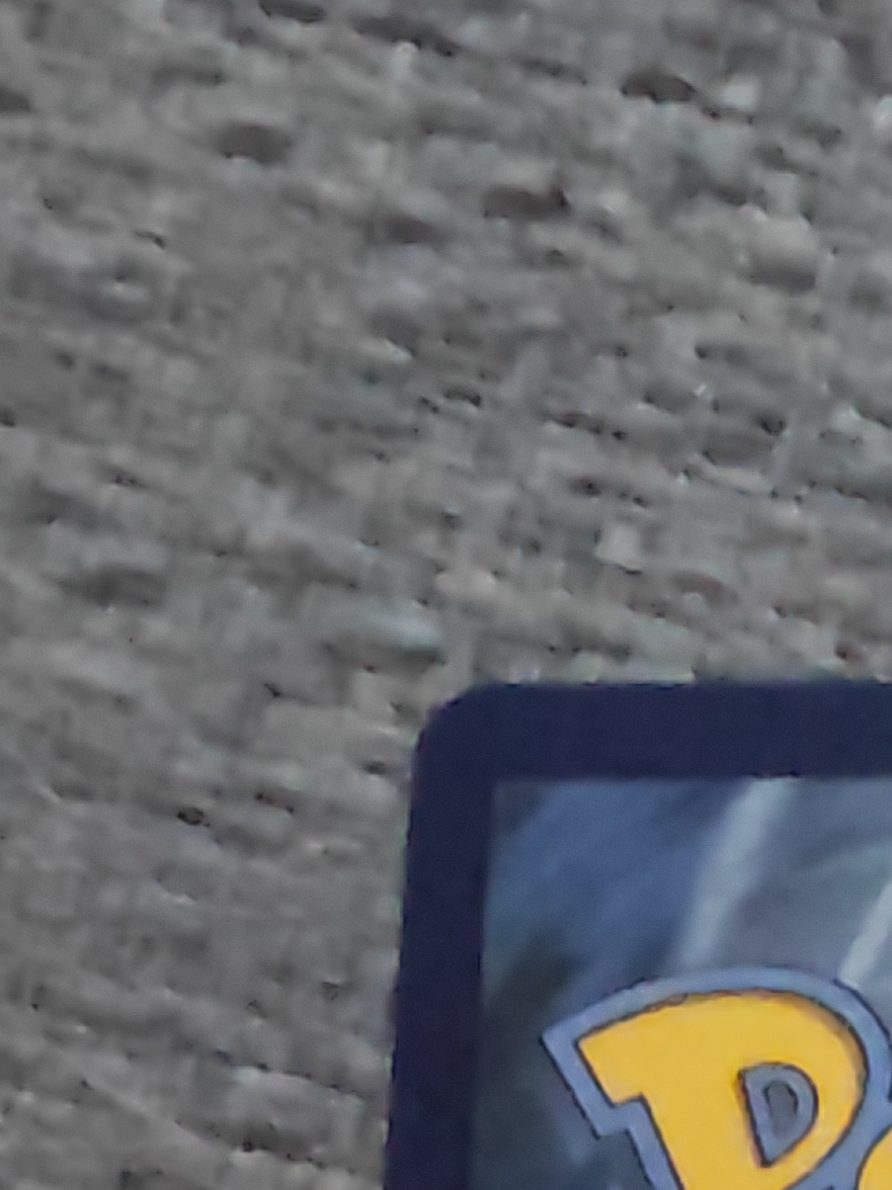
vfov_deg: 20.4
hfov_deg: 17.6
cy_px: 1951
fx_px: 2646
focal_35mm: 77
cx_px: 1249
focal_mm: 1.82
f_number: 2
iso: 3200
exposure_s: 1/17
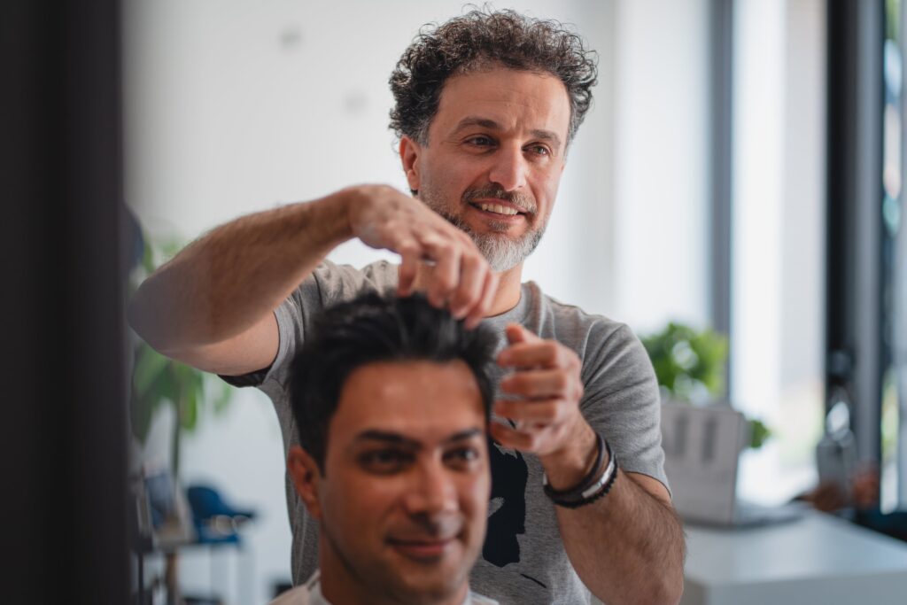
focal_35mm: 85
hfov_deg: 23.8
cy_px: 303
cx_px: 453
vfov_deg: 16.0
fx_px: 2150
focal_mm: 85
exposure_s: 1/250
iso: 200
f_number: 1.8
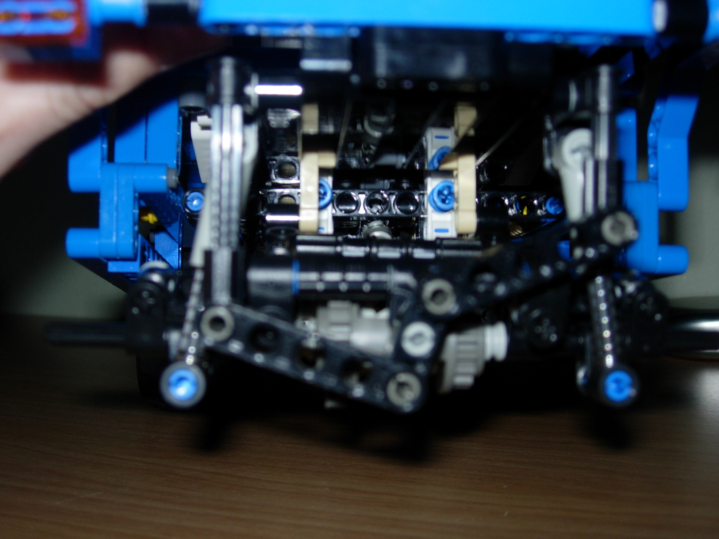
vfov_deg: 35.1
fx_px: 852
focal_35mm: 41
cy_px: 270
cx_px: 360
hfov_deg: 45.8
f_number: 2.9
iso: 79
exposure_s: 1/64
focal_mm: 8.5
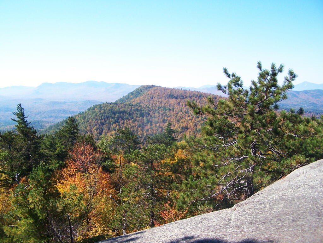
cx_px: 162
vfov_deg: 37.7
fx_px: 355
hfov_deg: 49.0
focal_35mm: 38
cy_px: 122
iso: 80
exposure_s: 1/800
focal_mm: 6.3
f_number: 2.8
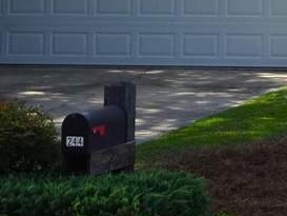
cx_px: 538
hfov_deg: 9.1
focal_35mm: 206
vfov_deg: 7.1
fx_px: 1709
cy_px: -92
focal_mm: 7.29
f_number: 4.5
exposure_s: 1/320
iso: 80
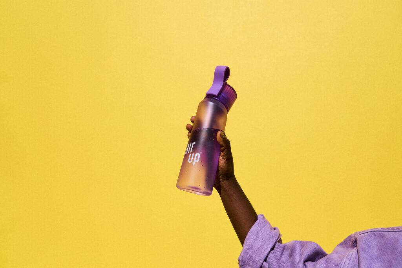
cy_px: 134
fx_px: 335
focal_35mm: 30
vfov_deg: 43.6
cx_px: 201
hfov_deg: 61.9
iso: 50
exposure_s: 1/2000
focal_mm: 30
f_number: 4
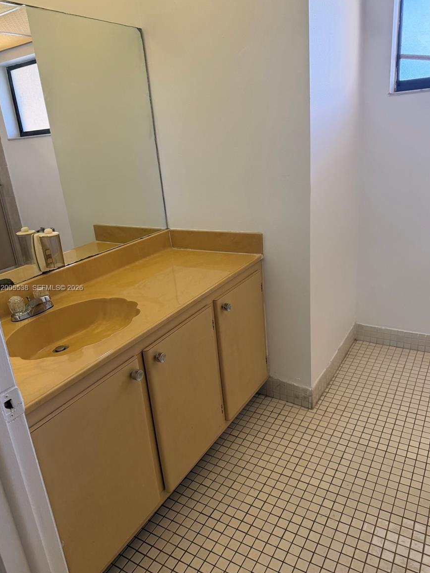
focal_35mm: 25
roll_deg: +5.0
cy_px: 288
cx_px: 215
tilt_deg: -19.6
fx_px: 414
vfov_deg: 69.4
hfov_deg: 54.9
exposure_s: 1/173
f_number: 1.78
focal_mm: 6.76
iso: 200
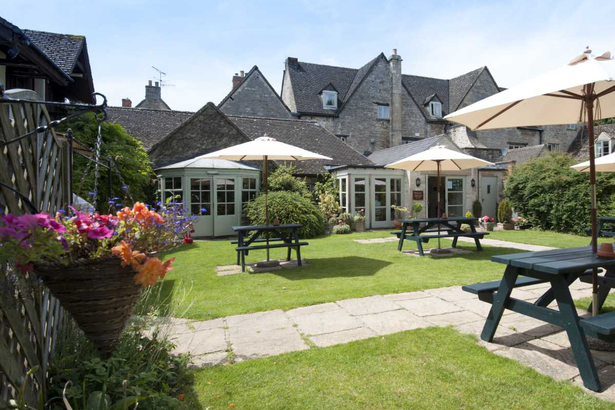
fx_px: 273
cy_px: 205
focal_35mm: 16
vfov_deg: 73.7
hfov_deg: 96.7
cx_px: 308
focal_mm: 16
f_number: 7.1
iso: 200
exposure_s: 1/250
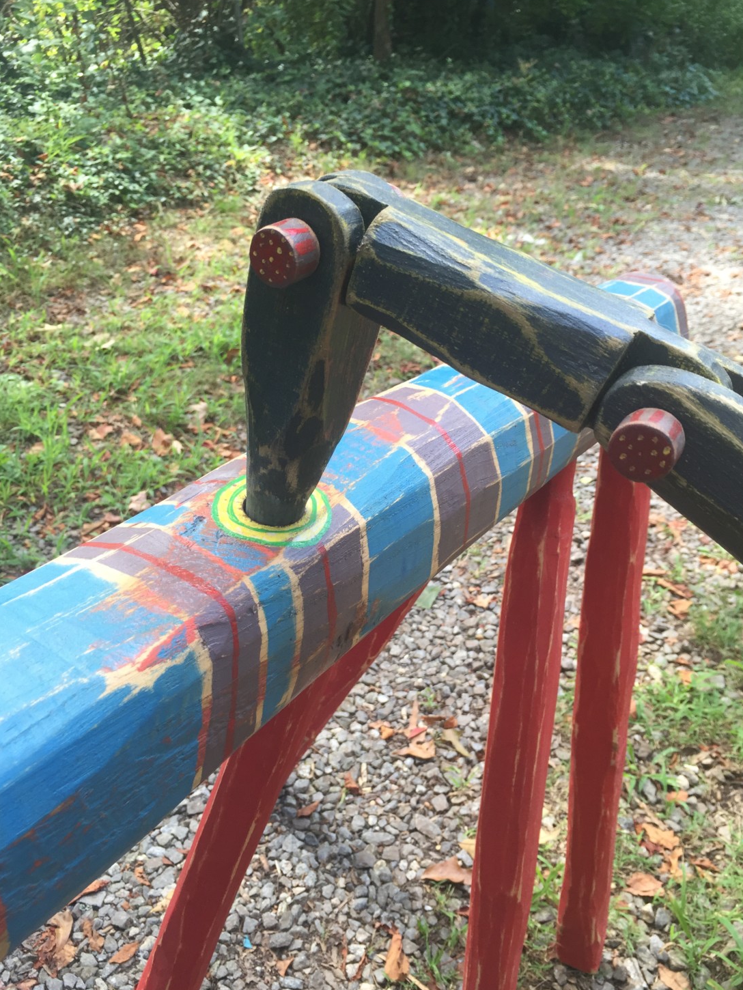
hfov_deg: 46.8
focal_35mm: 30
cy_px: 502
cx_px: 361
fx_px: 858
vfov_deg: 60.0
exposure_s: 1/120
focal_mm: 4.15
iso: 40
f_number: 2.2
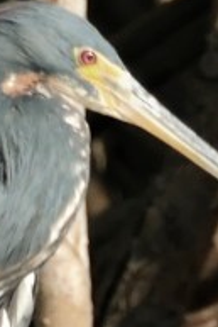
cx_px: 17
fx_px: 20291
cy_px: 352
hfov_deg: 0.6
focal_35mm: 2238
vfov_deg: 0.9
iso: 200
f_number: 6.4
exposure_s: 1/320
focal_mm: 132
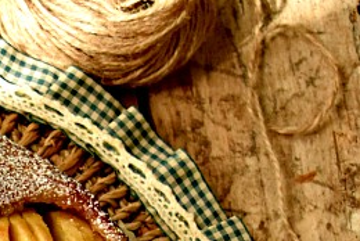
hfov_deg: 10.4
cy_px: 382
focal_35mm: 183
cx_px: -342
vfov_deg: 7.4
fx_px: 1832
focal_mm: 31
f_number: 5
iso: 500
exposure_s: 1/500
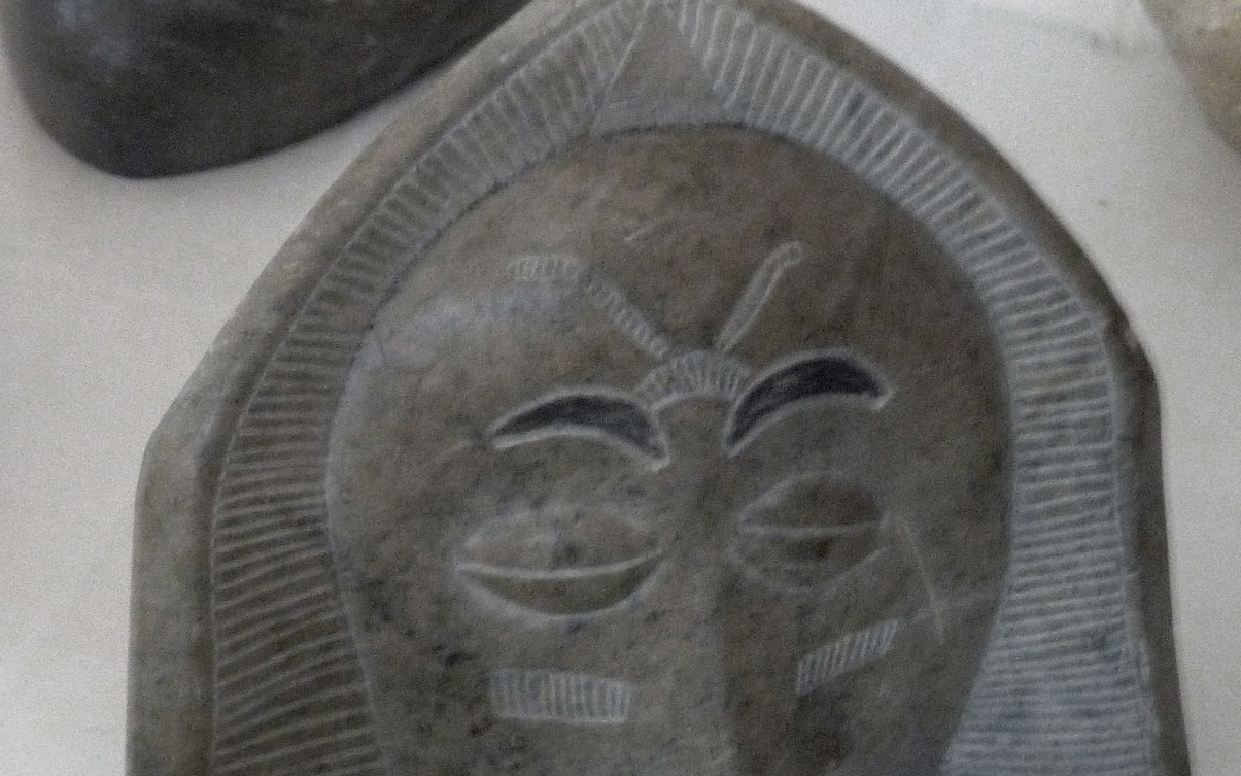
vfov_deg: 13.3
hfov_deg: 21.2
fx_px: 3314
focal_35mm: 98
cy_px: 467
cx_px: 721
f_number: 4.7
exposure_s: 1/6
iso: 400
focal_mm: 10.3
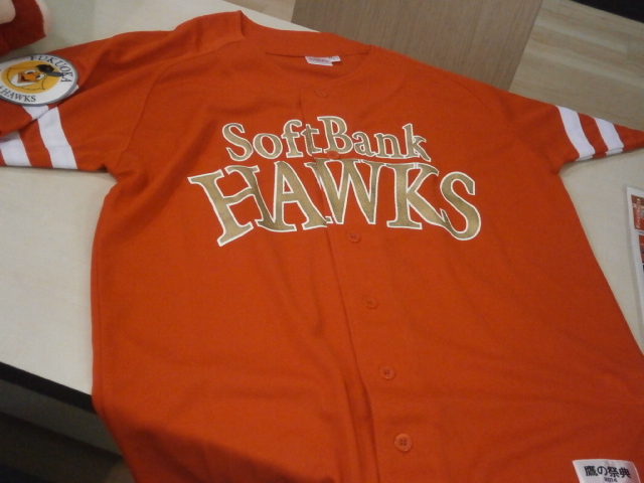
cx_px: 322
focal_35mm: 47
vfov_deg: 30.9
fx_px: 874
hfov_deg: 40.4
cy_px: 242
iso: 800
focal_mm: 8.3
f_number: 3.4
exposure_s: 1/250
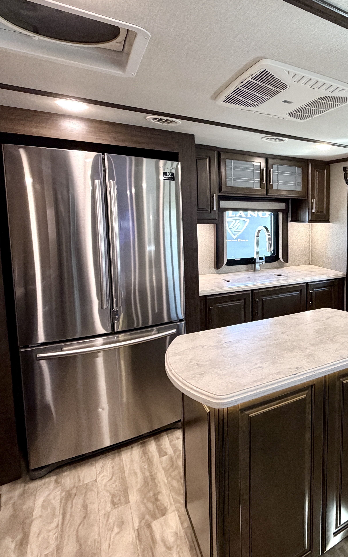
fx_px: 334
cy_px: 249
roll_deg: -0.5
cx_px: 328
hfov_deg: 47.9
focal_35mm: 22
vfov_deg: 79.4
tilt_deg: -4.0
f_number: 2.2
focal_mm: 2.22
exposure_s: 1/76
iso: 320
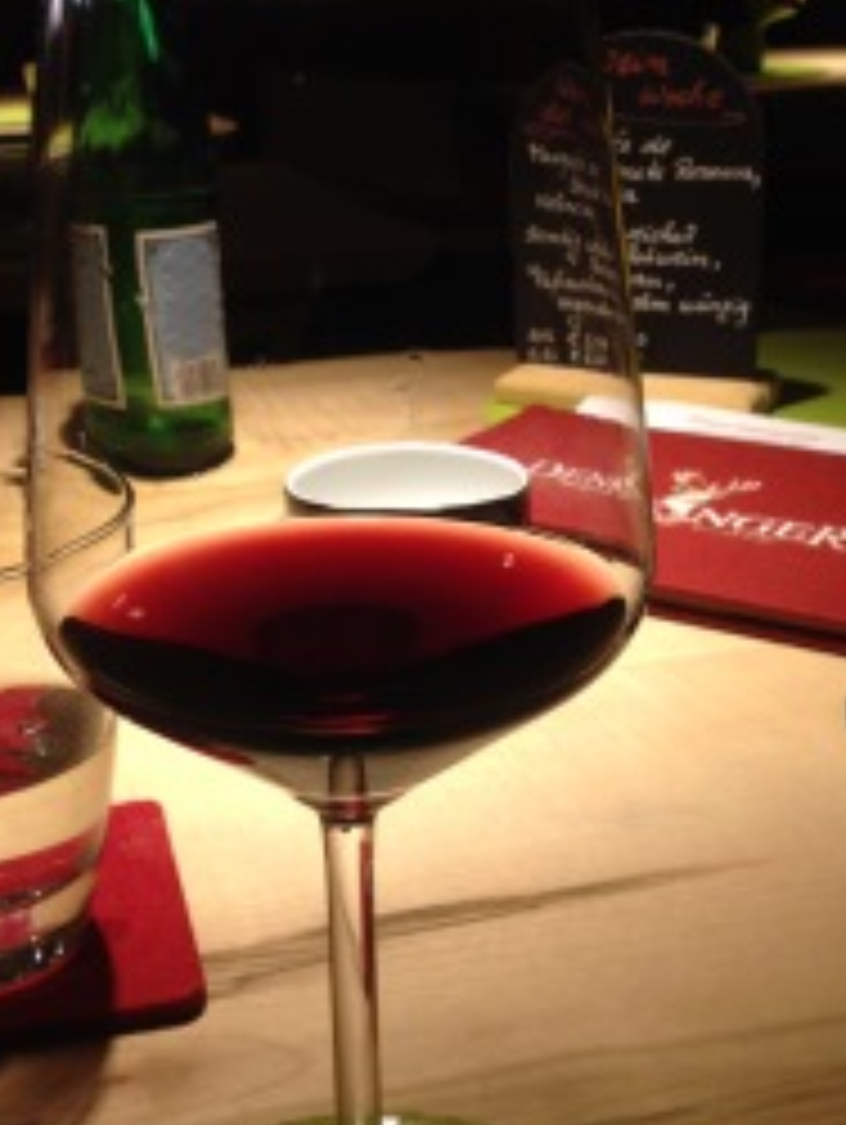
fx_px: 1822
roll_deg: +1.8
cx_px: 378
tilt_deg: -19.1
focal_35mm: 56
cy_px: 576
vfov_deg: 34.3
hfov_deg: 26.1
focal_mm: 4.28
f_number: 2.4
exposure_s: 1/20
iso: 50
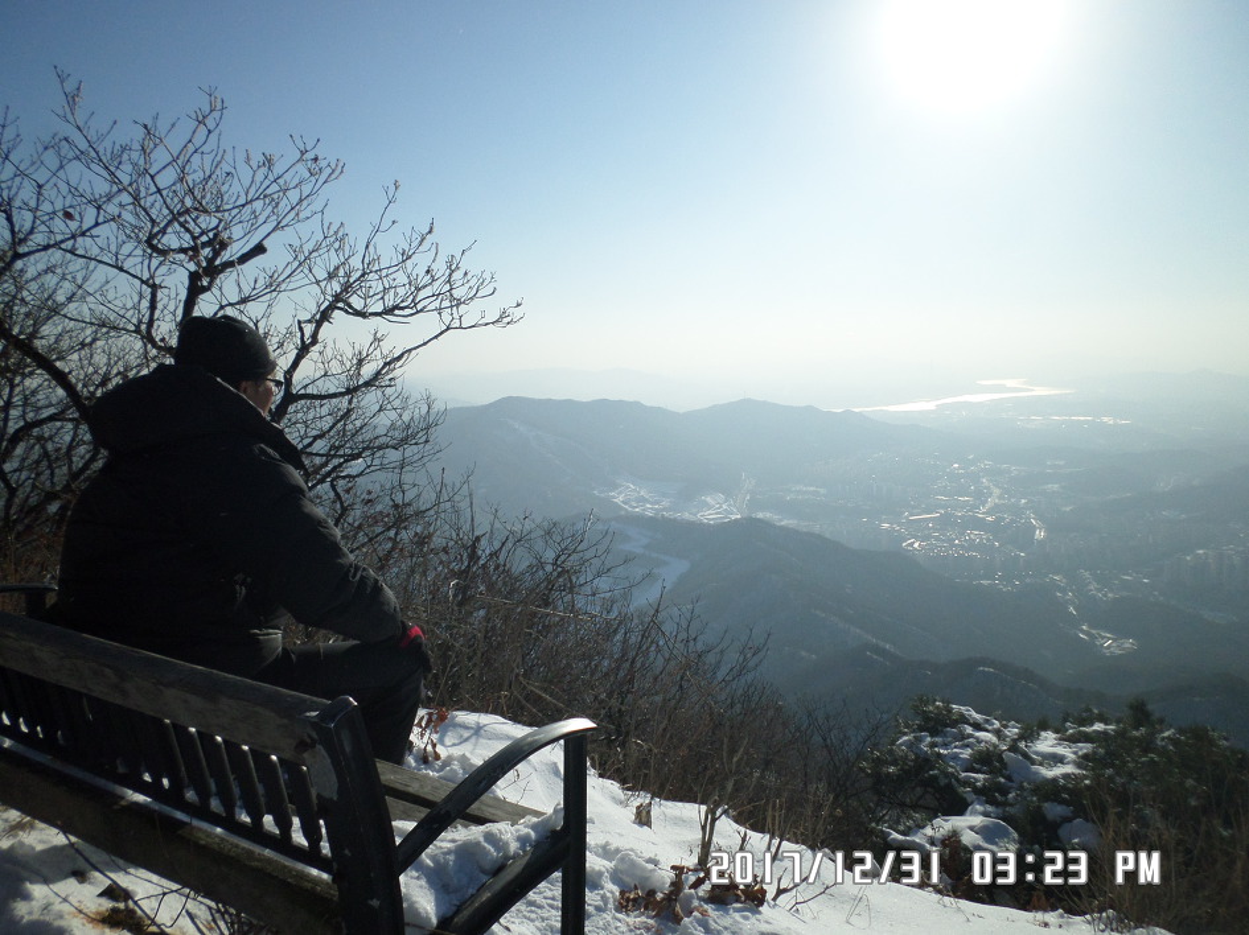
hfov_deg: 69.4
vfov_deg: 54.8
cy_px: 468
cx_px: 624
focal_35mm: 25
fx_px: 902
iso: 100
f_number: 9.2
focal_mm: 4.5
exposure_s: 1/350
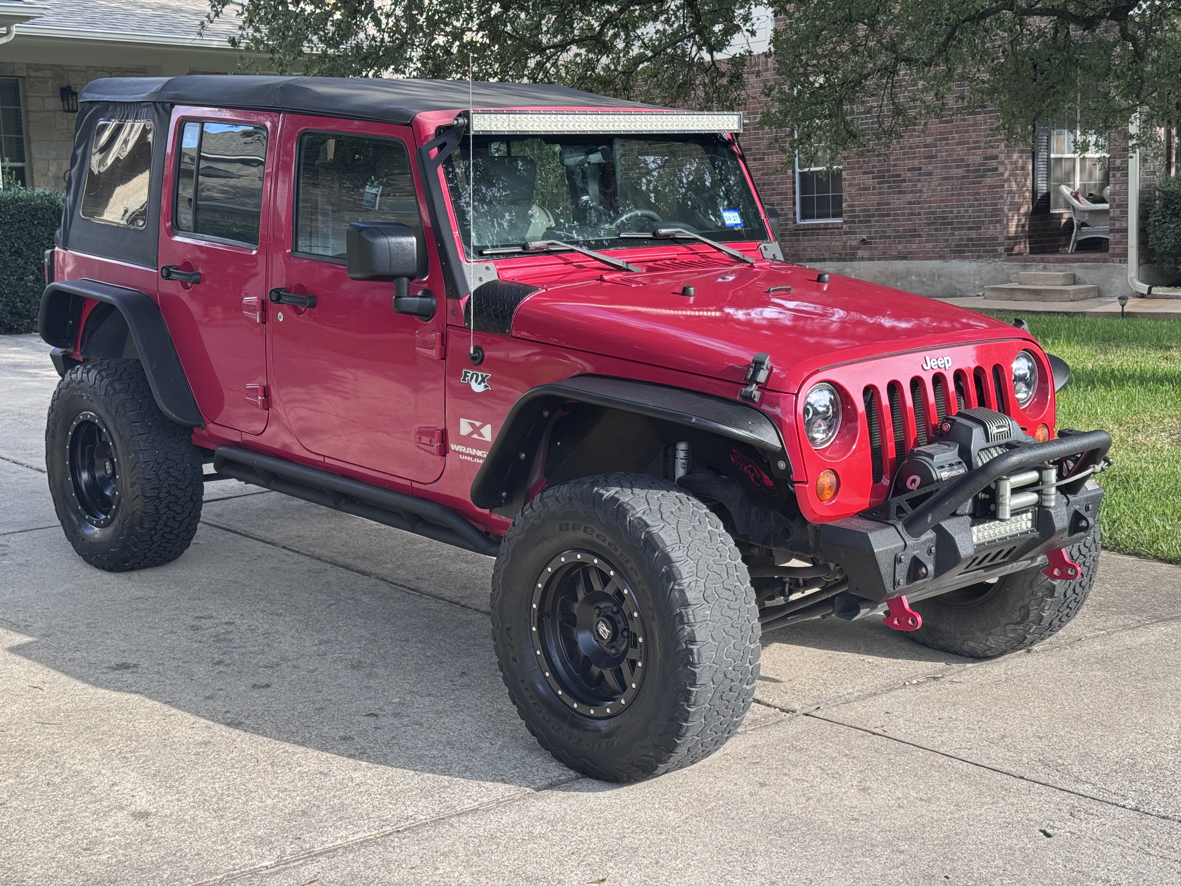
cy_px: 443
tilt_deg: -7.4
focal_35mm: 48
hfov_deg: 39.7
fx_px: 1638
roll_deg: +2.2
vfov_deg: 30.3
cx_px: 590
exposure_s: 1/412
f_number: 1.78
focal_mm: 6.76
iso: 64
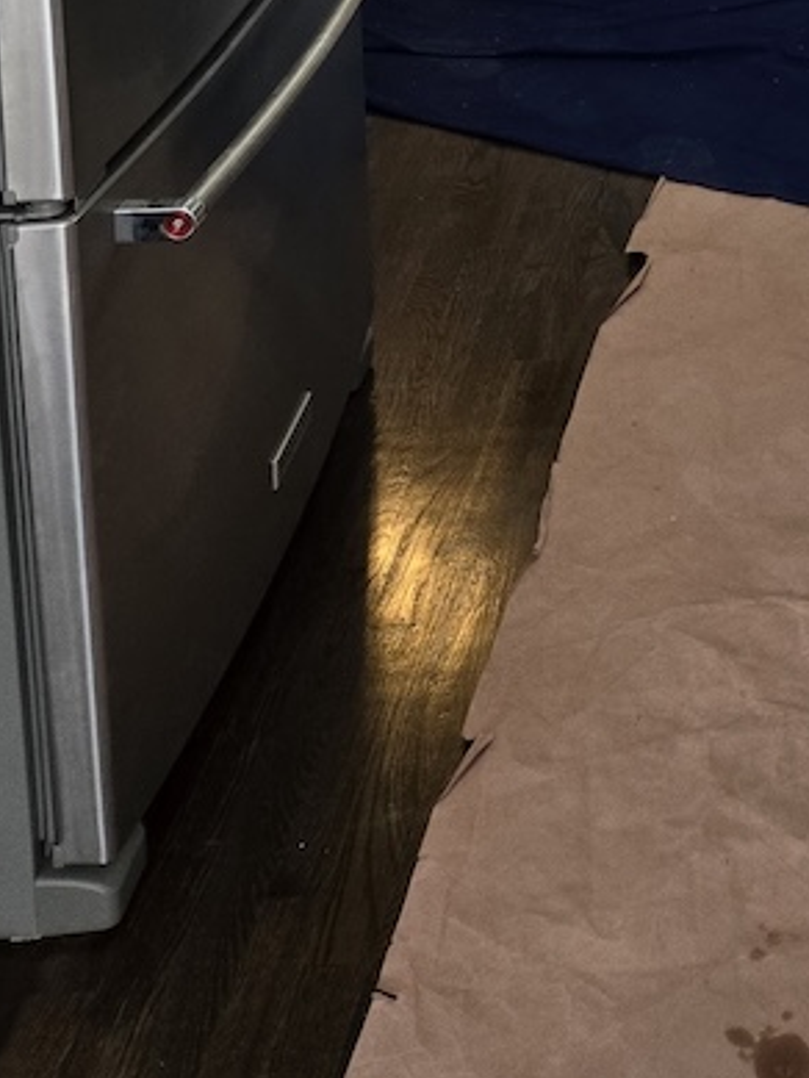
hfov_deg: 18.7
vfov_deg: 22.2
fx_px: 2211
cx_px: 1144
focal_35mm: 71
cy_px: -571
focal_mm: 5.4
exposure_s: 1/120
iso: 250
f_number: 1.8
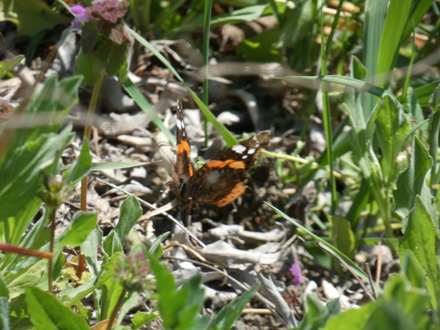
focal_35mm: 681
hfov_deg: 2.9
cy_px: 165
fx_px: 8657
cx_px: 220
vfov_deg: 2.2
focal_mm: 121.9
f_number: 5.6
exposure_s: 1/100
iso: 80
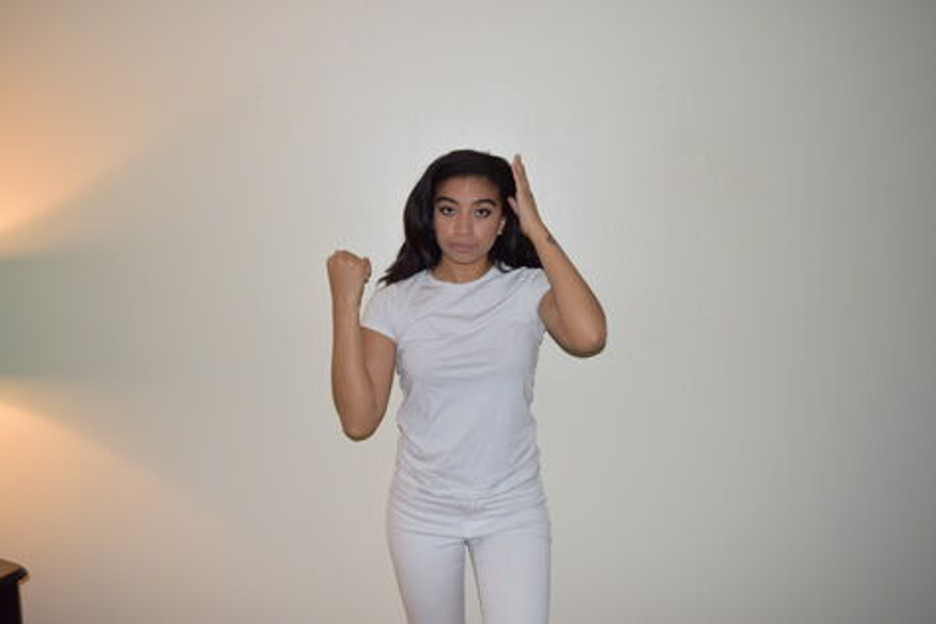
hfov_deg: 53.1
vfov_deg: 36.9
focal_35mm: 36
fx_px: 936
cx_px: 468
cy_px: 312
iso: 800
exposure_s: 1/30
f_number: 4
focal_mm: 24
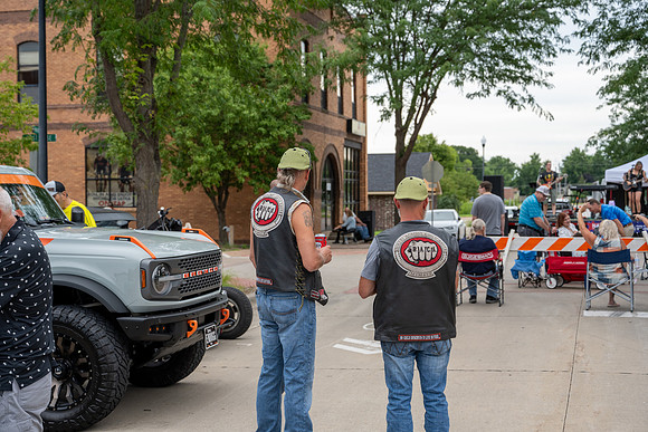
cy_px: 216
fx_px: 1026
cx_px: 324
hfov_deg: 35.0
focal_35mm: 57
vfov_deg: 23.8
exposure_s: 1/200
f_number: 4.5
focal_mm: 57
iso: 320
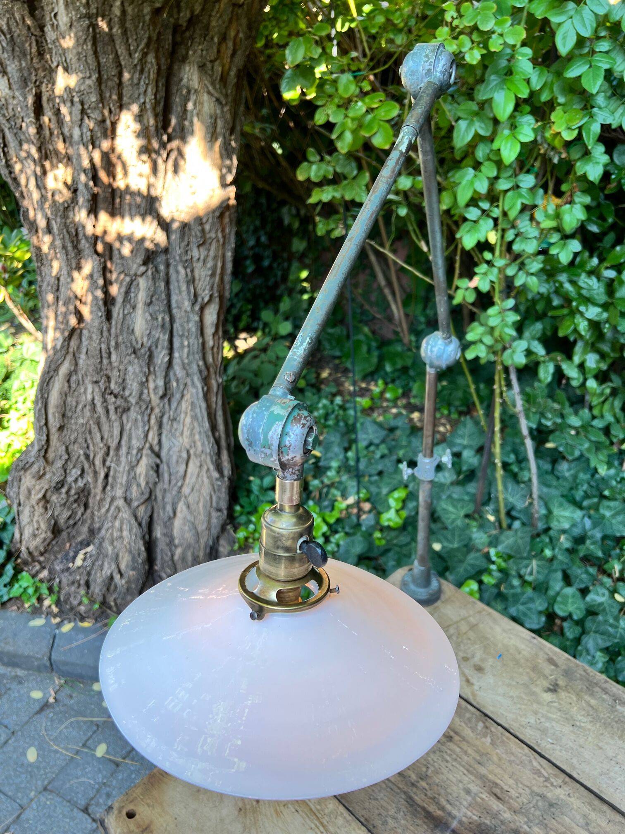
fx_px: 626
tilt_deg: -29.6
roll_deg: -1.6
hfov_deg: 53.1
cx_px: 312
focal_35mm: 26
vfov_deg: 67.3
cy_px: 417
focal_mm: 5.7
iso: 40
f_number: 1.5
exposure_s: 1/100
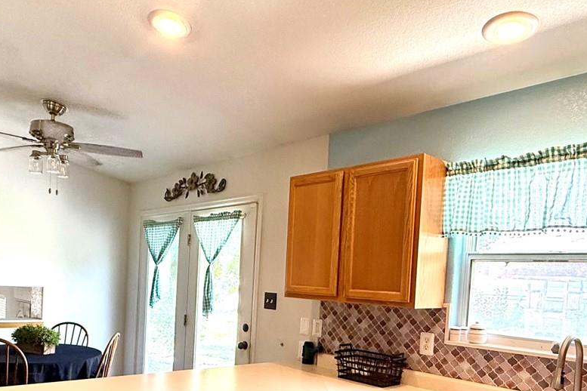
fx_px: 489
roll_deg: -3.4
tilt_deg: -1.8
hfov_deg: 61.6
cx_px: 245
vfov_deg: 42.0
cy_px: 303
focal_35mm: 30
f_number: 2.2
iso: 250
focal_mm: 2.22
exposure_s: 1/120
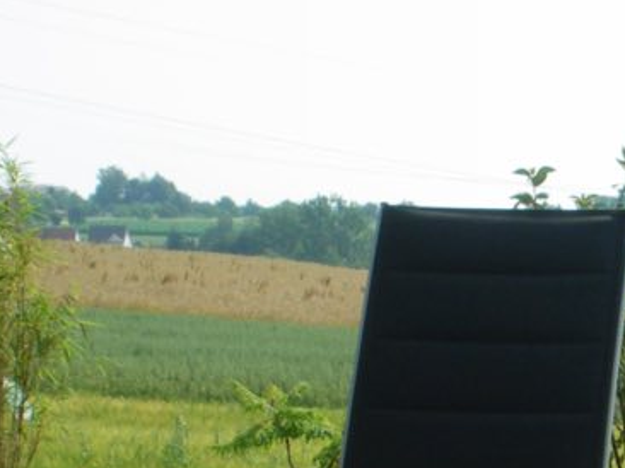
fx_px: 2652
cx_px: 806
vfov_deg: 10.0
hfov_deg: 13.0
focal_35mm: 147
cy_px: 540
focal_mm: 7.5
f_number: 6.2
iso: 64
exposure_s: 1/160
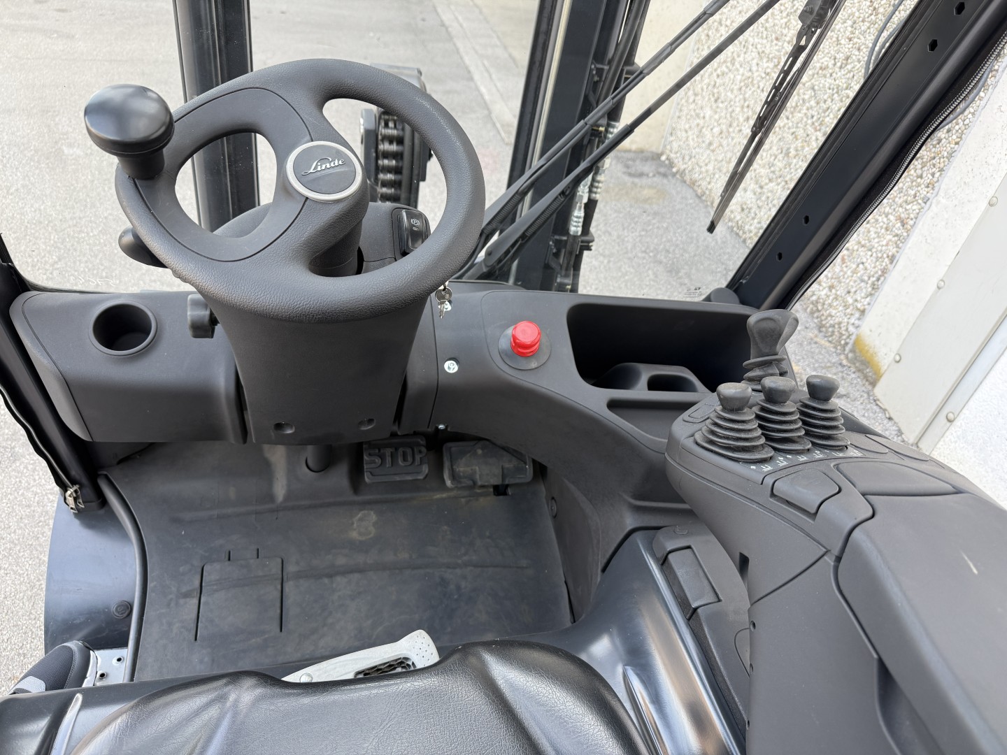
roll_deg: -11.5
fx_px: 698
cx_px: 504
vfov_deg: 56.8
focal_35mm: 24
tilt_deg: -38.7
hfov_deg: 71.6
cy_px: 378
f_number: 1.78
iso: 100
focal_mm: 6.76
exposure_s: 1/165
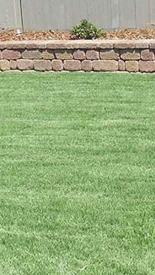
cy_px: 215
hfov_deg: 8.6
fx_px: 1036
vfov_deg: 15.0
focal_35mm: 142
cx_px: 95
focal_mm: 6
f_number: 7.1
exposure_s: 1/125
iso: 80
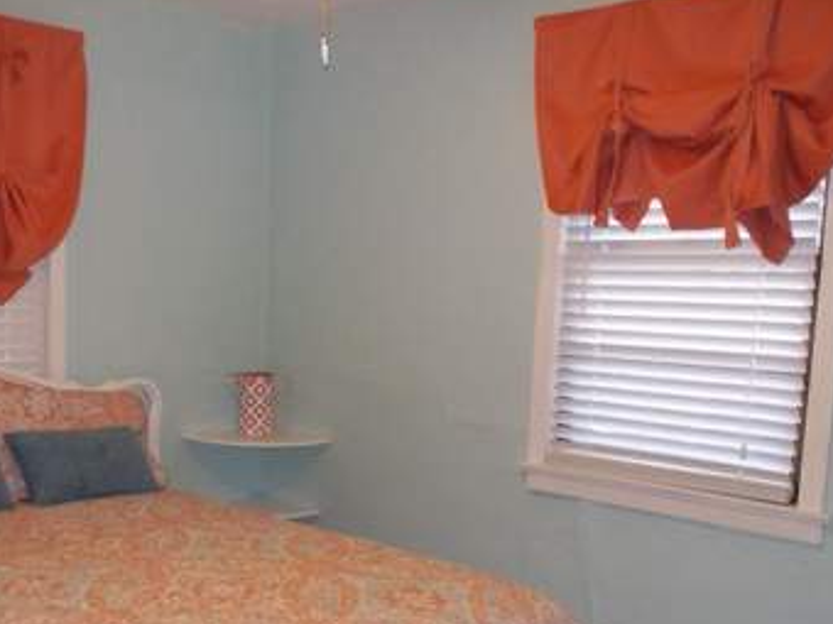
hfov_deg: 45.3
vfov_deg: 34.8
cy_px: 414
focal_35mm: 41
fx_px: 987
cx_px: 299
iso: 160
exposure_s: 1/30
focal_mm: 4.1
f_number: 3.3
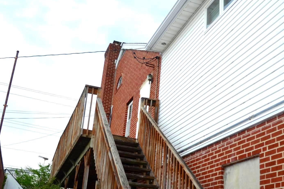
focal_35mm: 40
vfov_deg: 33.0
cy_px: 132
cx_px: 141
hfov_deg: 48.5
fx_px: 315
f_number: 6.3
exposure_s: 1/200
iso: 100
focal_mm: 18
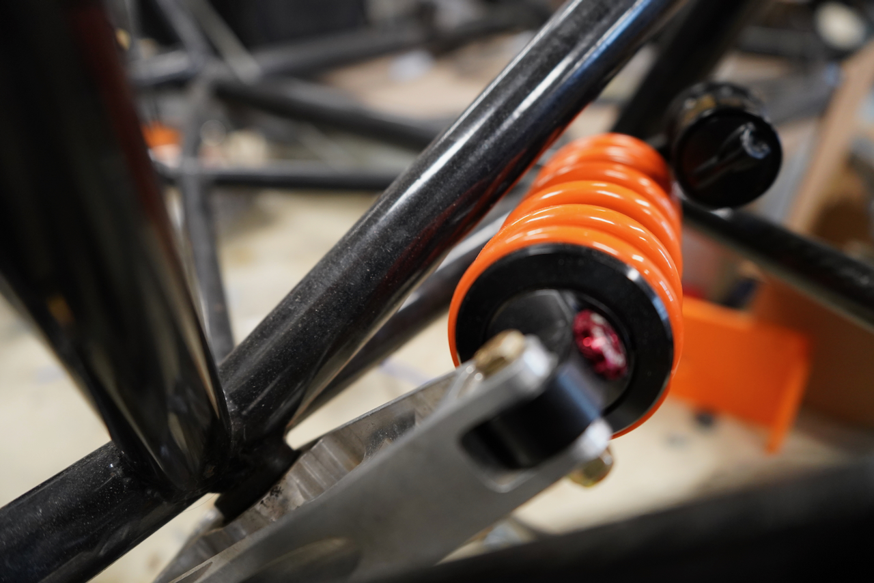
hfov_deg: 65.5
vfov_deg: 46.4
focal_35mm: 28
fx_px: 680
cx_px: 437
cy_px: 292
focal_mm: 28
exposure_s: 1/160
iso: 2500
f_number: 3.5
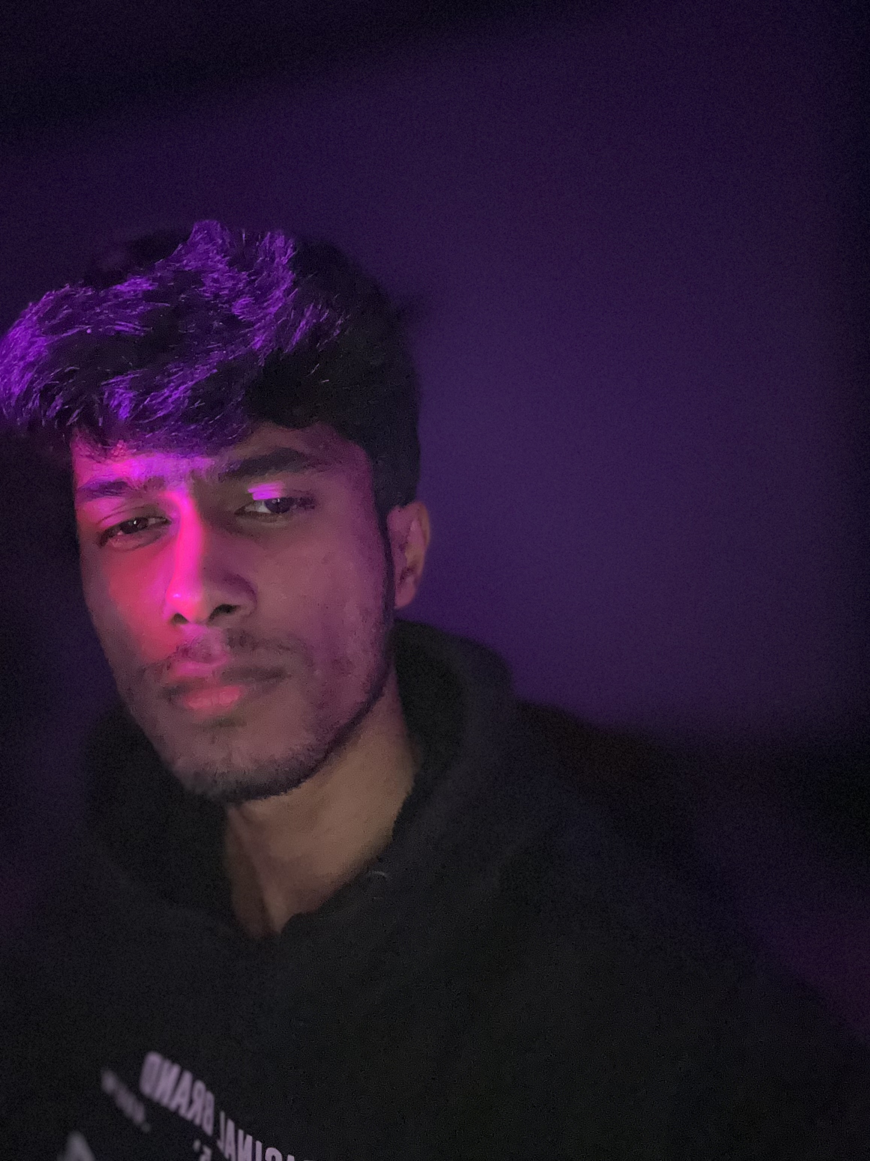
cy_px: 580
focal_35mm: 30
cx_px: 435
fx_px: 1005
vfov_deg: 60.0
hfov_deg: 46.8
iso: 1600
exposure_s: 1/16
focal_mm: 2.69
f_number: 1.9
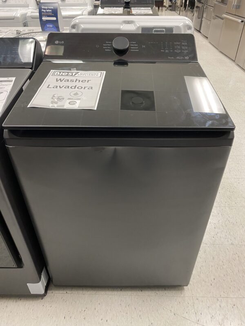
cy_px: 163
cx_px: 122
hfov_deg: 53.1
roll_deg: +0.2
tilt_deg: -35.3
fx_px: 245
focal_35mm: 26
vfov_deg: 67.3
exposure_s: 1/43
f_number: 1.8
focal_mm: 4.25
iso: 250
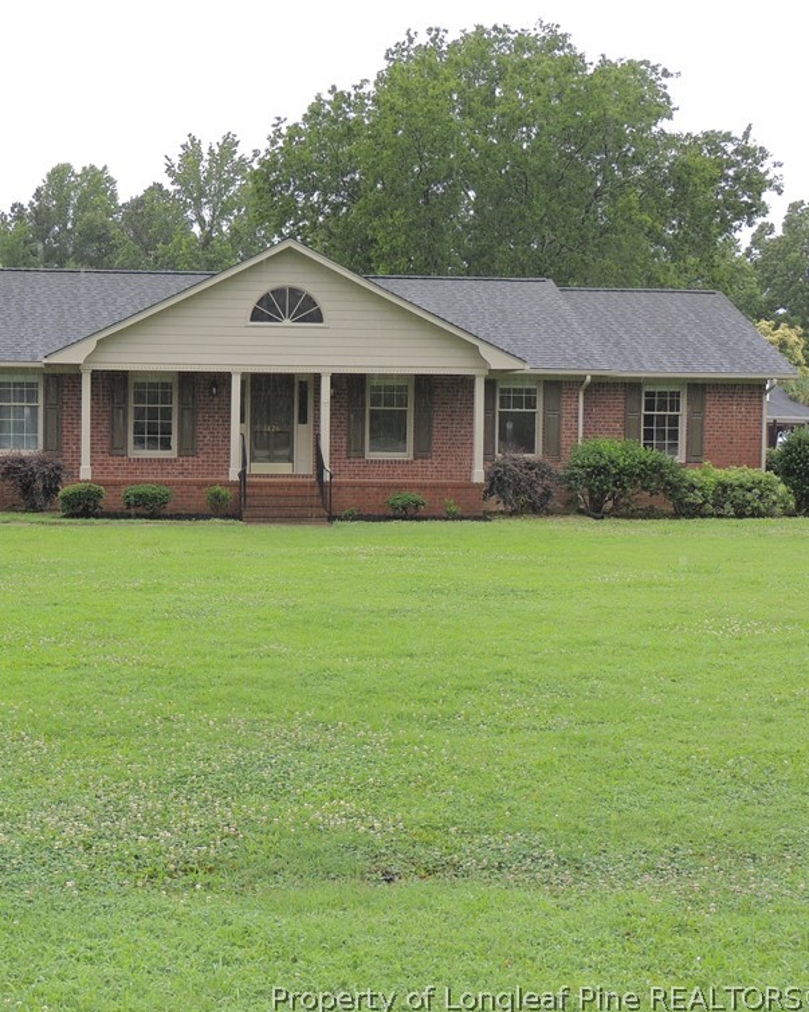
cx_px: 236
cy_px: 505
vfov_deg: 35.4
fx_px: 1587
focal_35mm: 53
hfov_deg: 28.3
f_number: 3.3
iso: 100
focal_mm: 7.1
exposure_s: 1/125
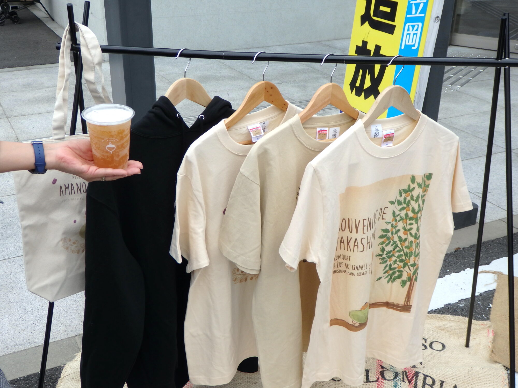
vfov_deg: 36.0
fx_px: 599
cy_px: 194
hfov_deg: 46.8
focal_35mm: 40
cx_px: 259
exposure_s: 1/640
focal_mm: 7.3
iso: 125
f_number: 3.7
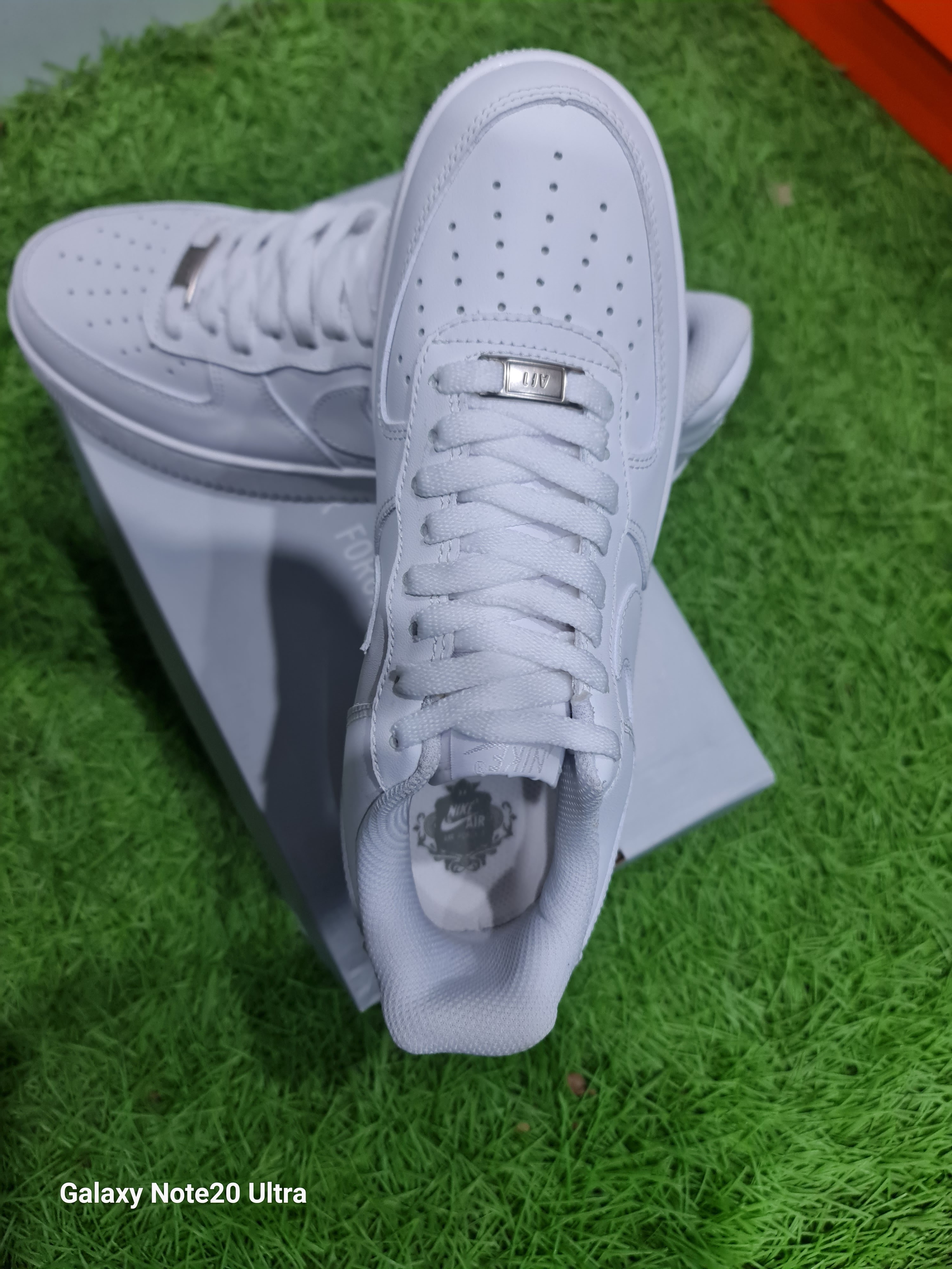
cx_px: 476
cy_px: 634
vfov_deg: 69.4
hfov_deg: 54.9
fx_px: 917
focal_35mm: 25
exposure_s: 1/60
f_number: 1.8
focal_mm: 7
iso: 200
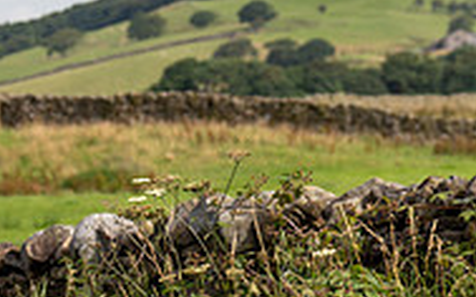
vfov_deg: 4.7
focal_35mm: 280
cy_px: 124
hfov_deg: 7.4
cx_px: -63
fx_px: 3631
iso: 100
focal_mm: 70
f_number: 4
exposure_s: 1/1000
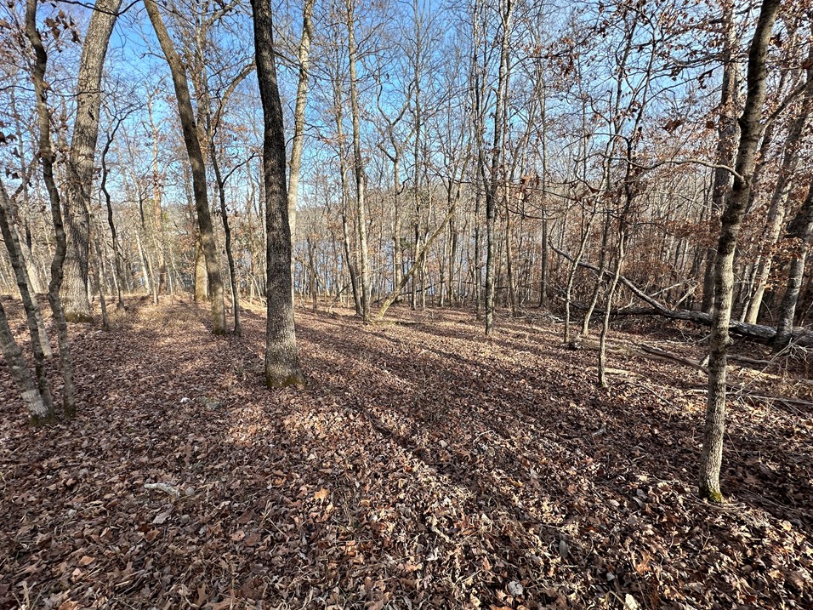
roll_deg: +2.7
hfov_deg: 98.2
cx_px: 401
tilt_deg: -16.2
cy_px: 305
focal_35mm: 15
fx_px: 352
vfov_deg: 81.7
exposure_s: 1/390
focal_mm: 2.22
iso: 40
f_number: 2.2
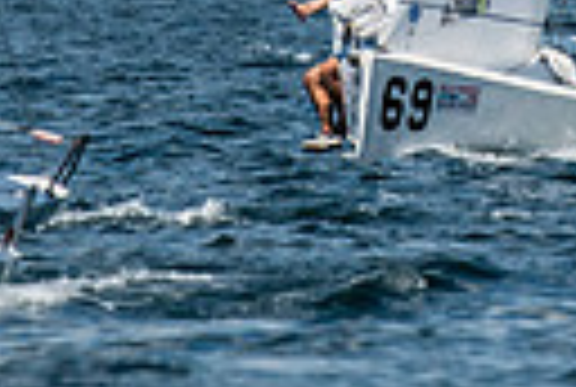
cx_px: 474
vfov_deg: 0.6
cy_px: -265
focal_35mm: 2209
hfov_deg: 0.9
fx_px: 35426
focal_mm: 300
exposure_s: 1/2500
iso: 320
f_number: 5.6
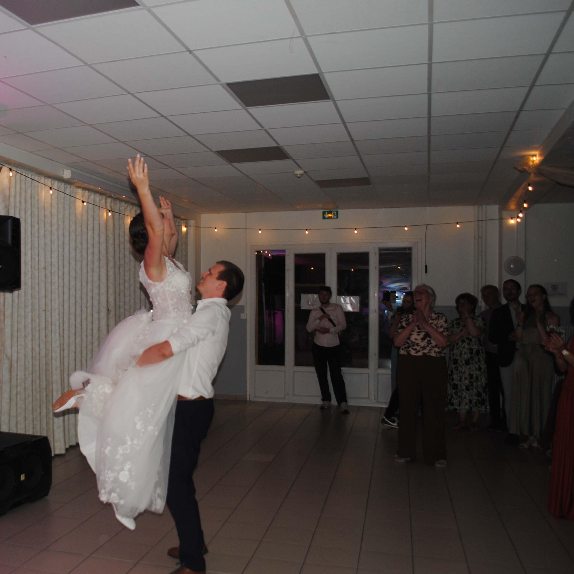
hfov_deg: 45.8
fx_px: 657
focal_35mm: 35
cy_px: 284
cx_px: 156
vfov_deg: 47.2
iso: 200
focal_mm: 18
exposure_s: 1/60
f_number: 3.5
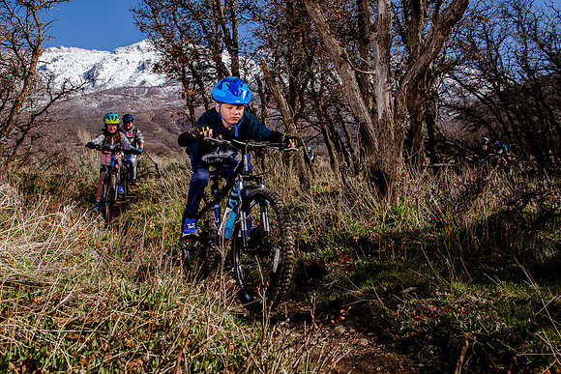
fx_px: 607
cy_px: 188
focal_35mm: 39
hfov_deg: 49.5
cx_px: 245
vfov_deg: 34.3
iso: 200
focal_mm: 34
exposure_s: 1/400
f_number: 9
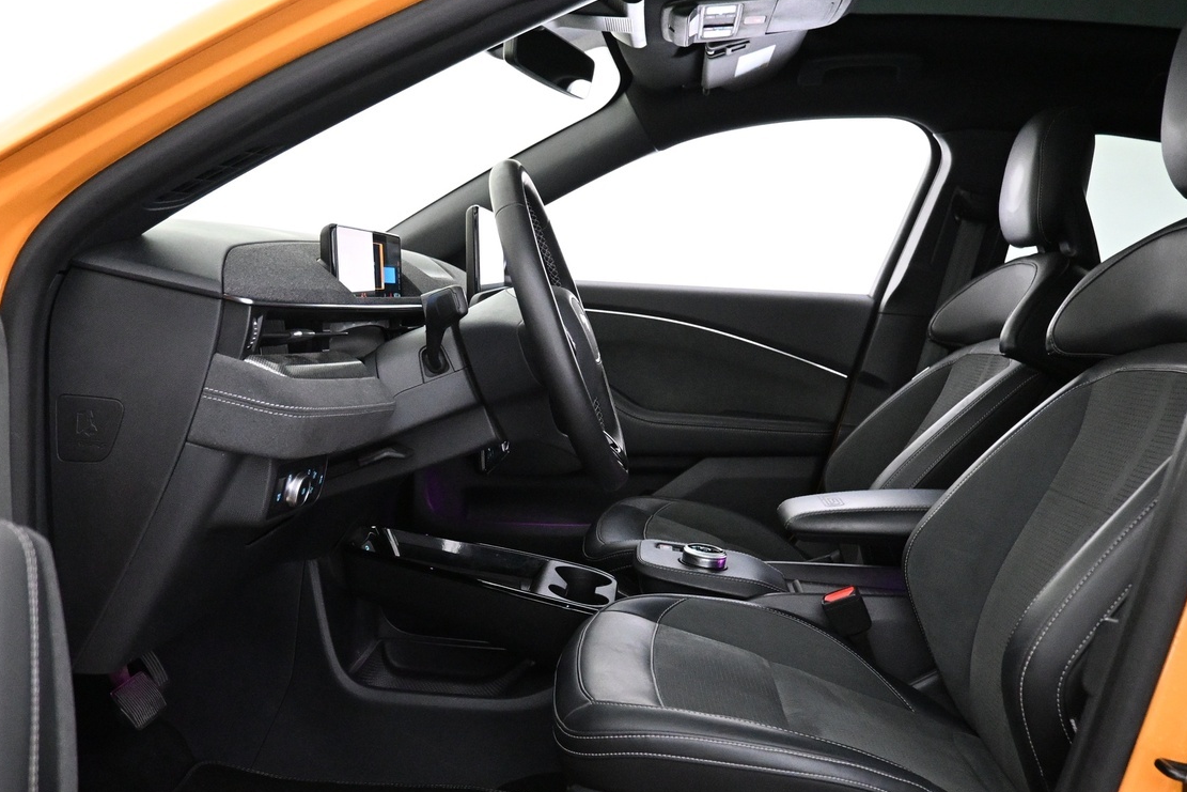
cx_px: 562
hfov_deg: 54.4
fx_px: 1154
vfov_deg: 37.6
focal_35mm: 35
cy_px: 494
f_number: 3.5
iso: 4000
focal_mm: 16
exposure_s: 1/60
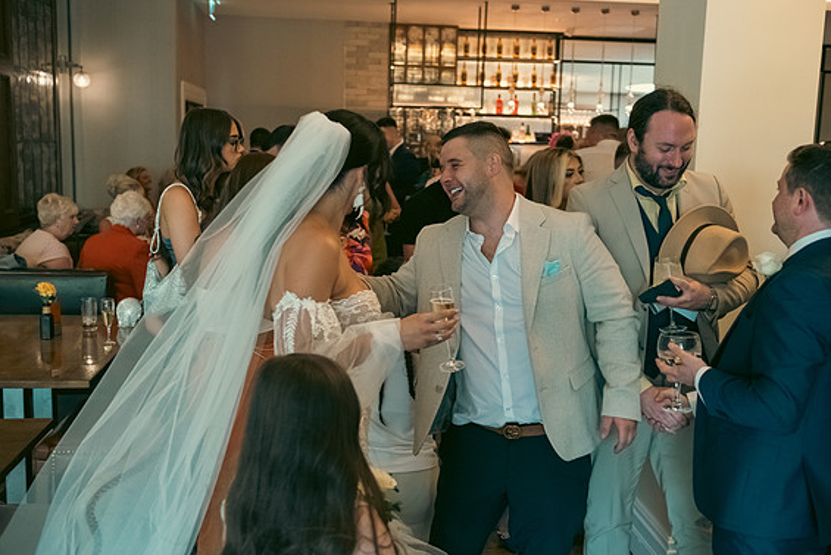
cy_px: 276
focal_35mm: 39
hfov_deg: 49.5
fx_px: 900
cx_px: 421
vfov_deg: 34.2
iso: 2000
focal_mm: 38
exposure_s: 1/160
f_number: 3.5
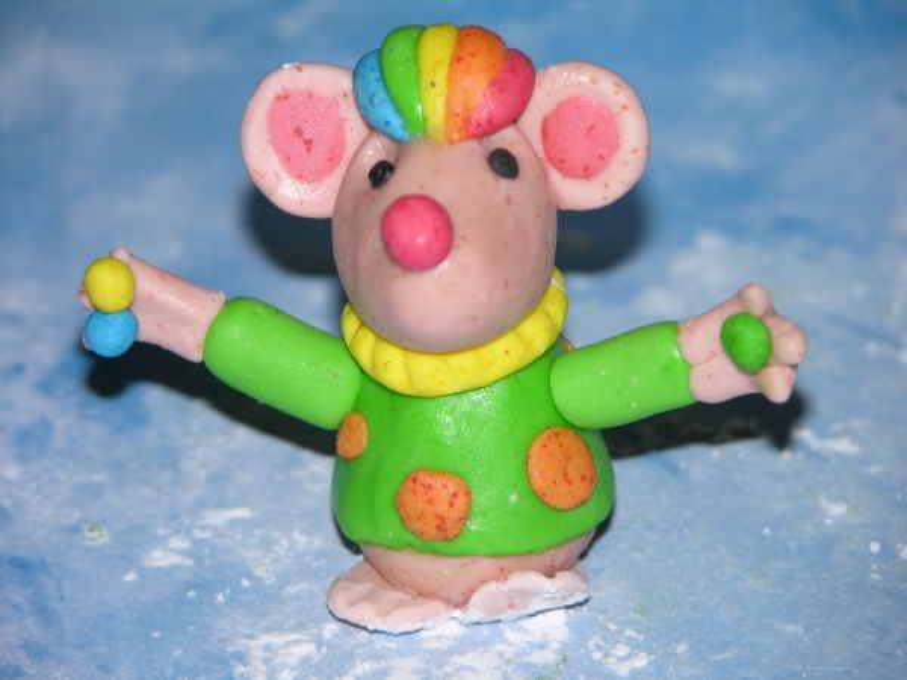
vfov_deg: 5.5
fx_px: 7074
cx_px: 454
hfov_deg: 7.3
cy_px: 340
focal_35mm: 270
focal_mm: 67.7
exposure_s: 1/253
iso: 50
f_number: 4.2
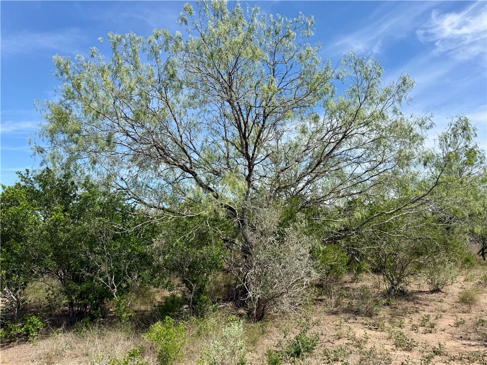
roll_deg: +0.1
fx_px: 338
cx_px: 244
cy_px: 182
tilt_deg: +10.4
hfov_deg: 71.6
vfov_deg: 56.8
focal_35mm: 24
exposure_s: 1/3425
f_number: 1.78
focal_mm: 6.76
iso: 80
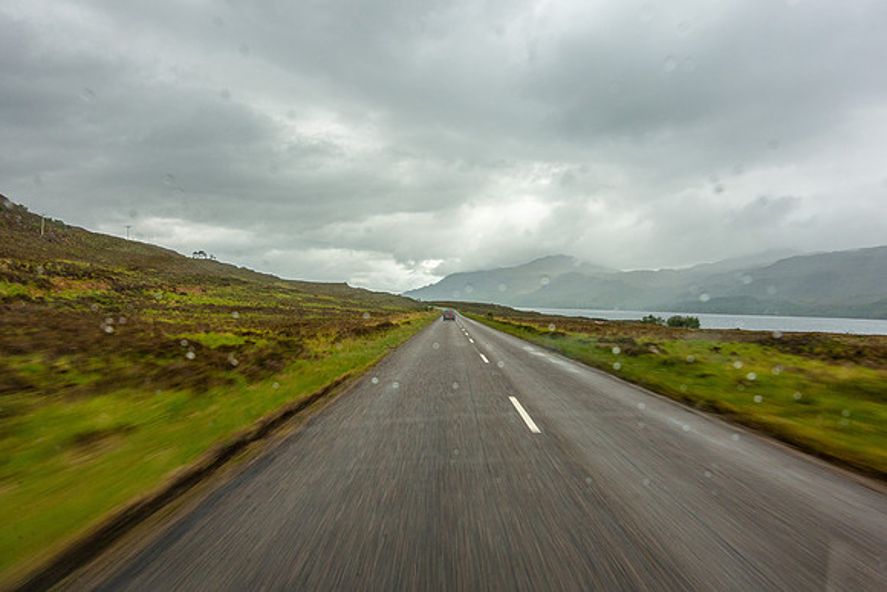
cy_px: 296
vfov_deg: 53.2
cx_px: 444
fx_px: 591
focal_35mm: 24
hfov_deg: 73.7
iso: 125
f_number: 7.1
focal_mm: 8.8
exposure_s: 1/50
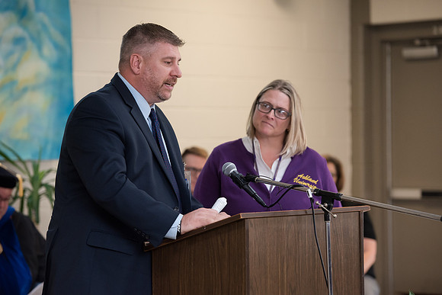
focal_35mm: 140
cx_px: 221
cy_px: 148
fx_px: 1719
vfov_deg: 9.8
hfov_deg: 14.7
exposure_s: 1/200
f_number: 4.5
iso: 2000
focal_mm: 140
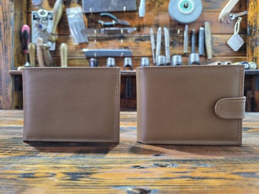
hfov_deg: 73.9
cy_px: 97
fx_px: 172
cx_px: 130
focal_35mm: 23
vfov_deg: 58.9
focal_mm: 6.3
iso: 200
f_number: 1.7
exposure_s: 1/100
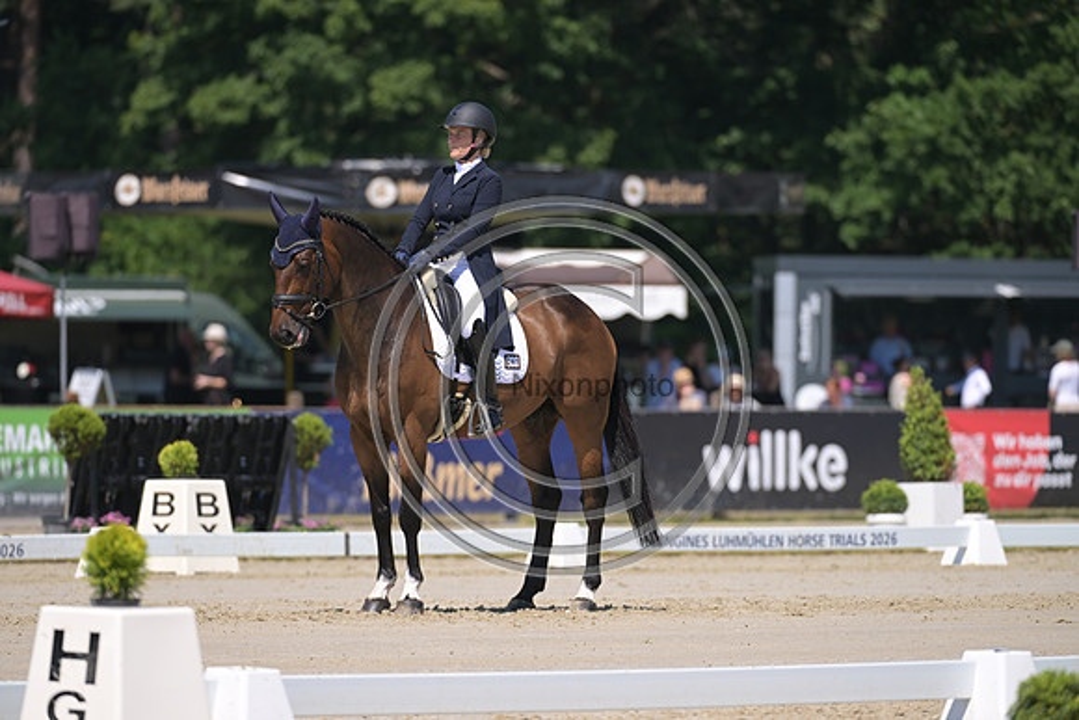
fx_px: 10792
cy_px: 360
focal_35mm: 360
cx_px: 540
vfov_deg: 3.8
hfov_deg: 5.7
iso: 220
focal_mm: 360
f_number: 5
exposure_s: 1/1250
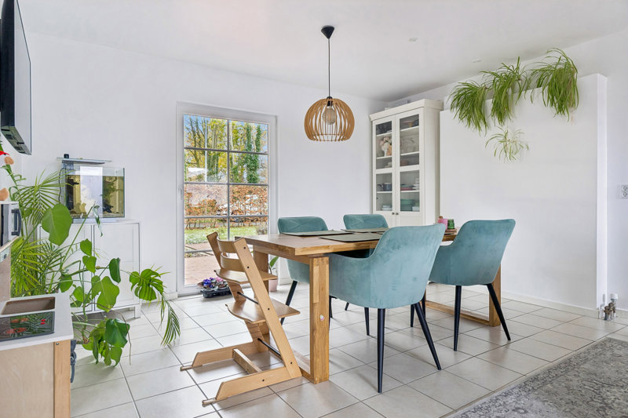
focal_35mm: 23
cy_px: 209
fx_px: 405
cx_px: 314
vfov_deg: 54.6
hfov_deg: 75.5
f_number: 8
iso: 200
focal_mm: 15.5
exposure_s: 1/3.33
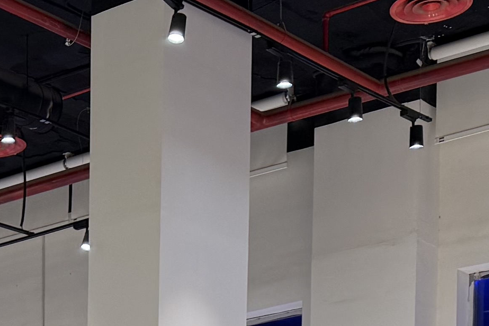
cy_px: 816
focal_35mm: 123
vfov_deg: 9.7
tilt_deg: -2.7
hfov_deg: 16.1
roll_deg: +0.1
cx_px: -61
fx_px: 1671
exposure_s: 1/120
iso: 80
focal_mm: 6.76
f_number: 1.78
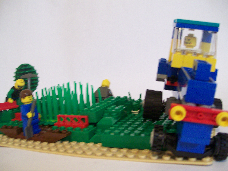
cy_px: 86
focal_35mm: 36
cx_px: 114
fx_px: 237
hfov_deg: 51.4
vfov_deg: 39.7
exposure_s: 1/8.38
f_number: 2.7
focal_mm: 6
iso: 160
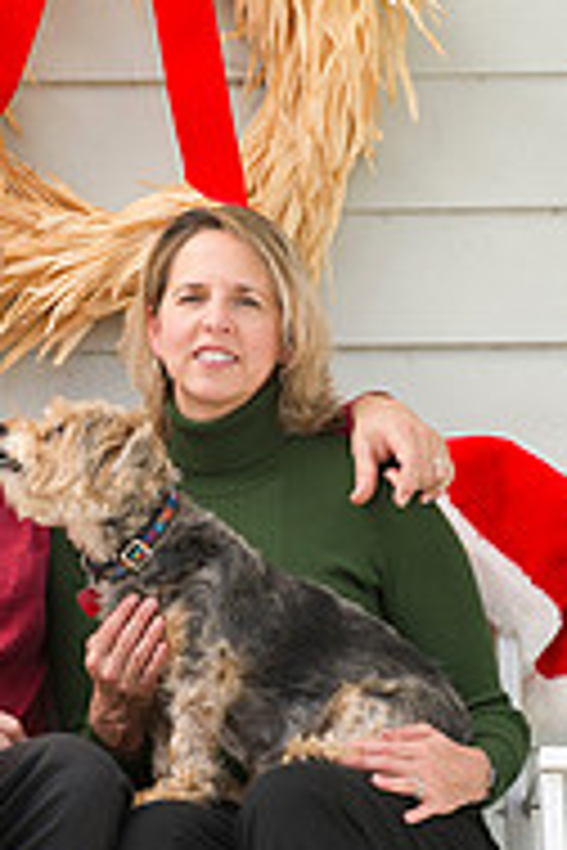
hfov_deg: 3.4
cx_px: 119
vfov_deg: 5.1
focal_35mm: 405
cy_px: 382
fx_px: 9567
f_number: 5.6
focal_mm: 170
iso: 200
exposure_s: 1/100
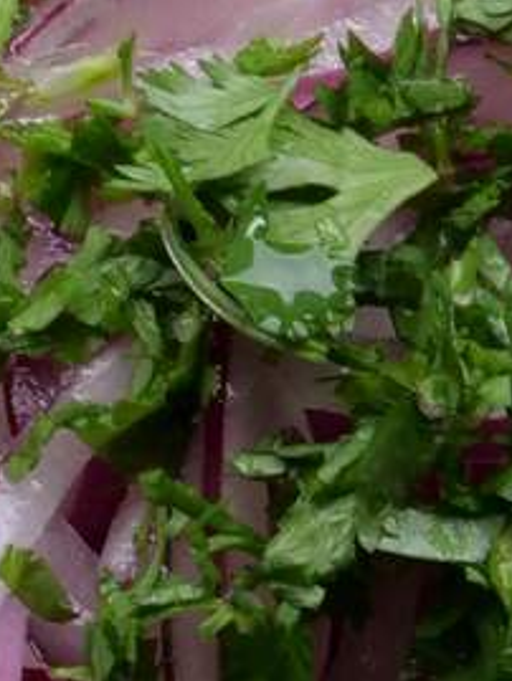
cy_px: 524
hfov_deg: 3.9
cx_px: 395
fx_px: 7488
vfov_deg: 5.2
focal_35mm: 380
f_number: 14
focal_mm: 32
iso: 640
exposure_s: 1/80
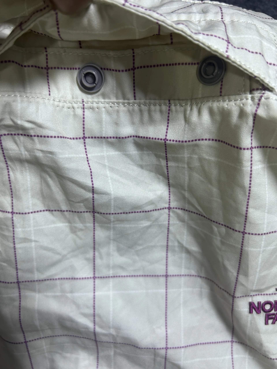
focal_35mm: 26
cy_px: 184
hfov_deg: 53.1
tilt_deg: -51.0
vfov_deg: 67.3
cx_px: 138
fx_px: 277
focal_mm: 5.7
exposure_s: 1/50
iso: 100
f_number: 1.5
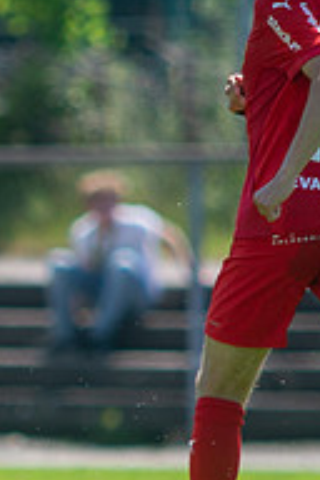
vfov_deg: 1.1
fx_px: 24345
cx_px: -564
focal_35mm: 1826
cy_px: 265
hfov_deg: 0.8
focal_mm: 420
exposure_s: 1/2000
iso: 360
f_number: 4
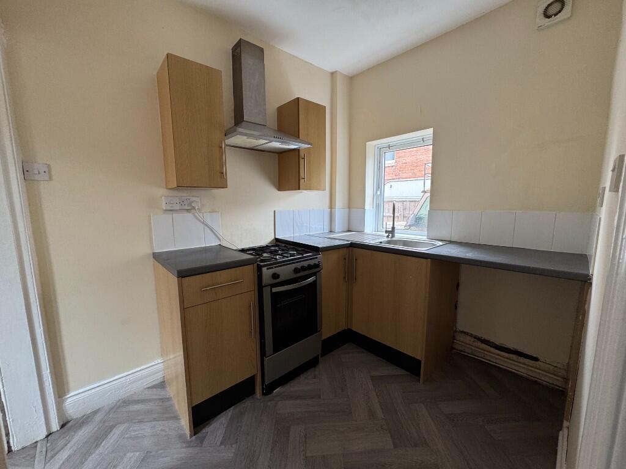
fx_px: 253
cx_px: 313
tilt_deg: -7.4
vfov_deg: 85.7
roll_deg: +1.0
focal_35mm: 14
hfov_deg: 102.1
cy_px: 234
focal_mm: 2.22
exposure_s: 1/99
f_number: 2.2
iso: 160
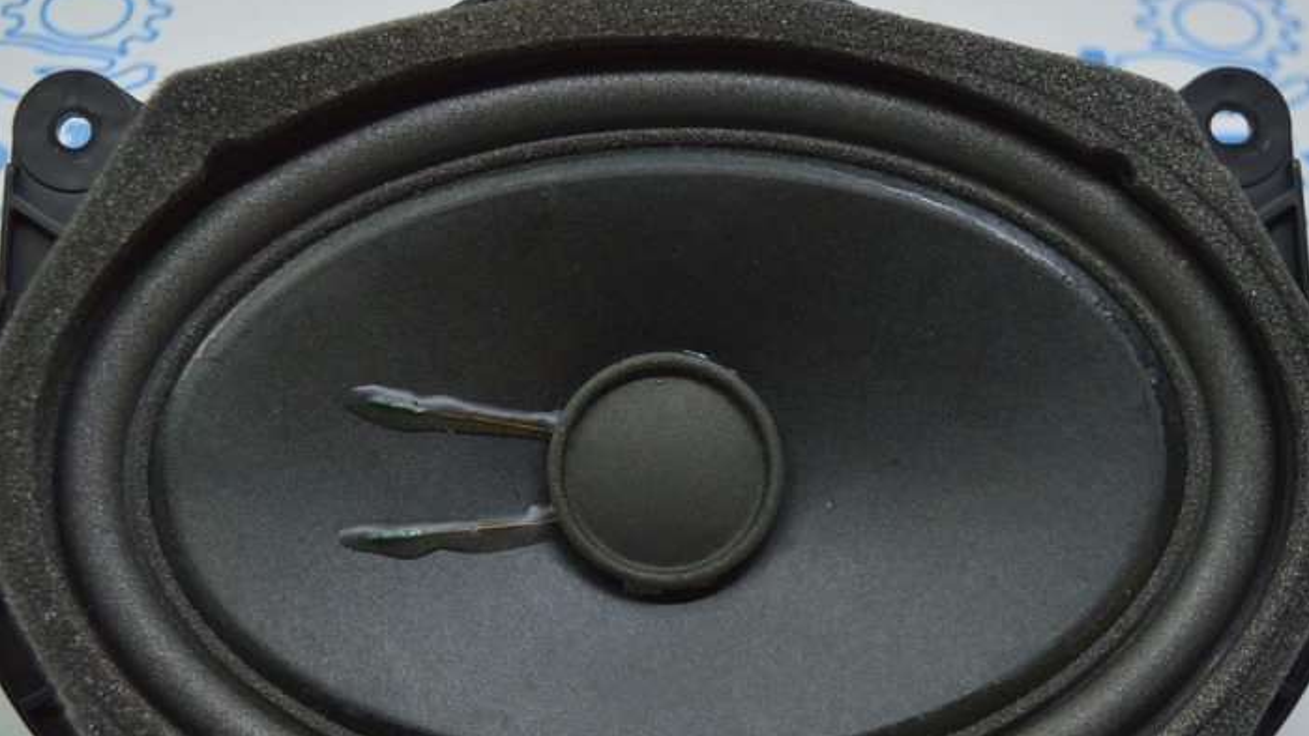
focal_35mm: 69
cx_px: 567
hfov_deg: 30.5
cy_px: 508
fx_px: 2395
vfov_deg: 17.4
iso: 400
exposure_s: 1/80
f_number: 4.2
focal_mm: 30
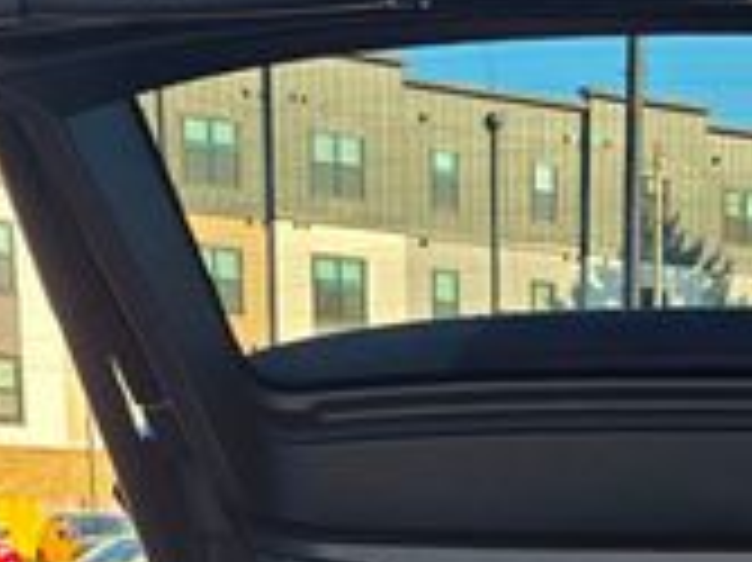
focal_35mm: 88
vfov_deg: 14.7
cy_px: 1016
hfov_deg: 21.9
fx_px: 1910
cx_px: 617
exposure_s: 1/180
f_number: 1.7
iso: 12
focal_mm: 6.3
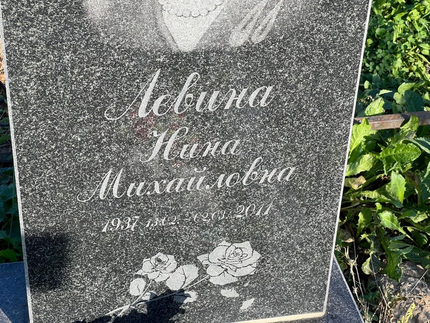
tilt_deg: -35.0
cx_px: 215
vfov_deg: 19.1
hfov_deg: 25.3
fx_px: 956
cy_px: 162
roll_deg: -2.2
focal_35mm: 77
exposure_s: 1/186
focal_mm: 9
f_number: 2.8
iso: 32
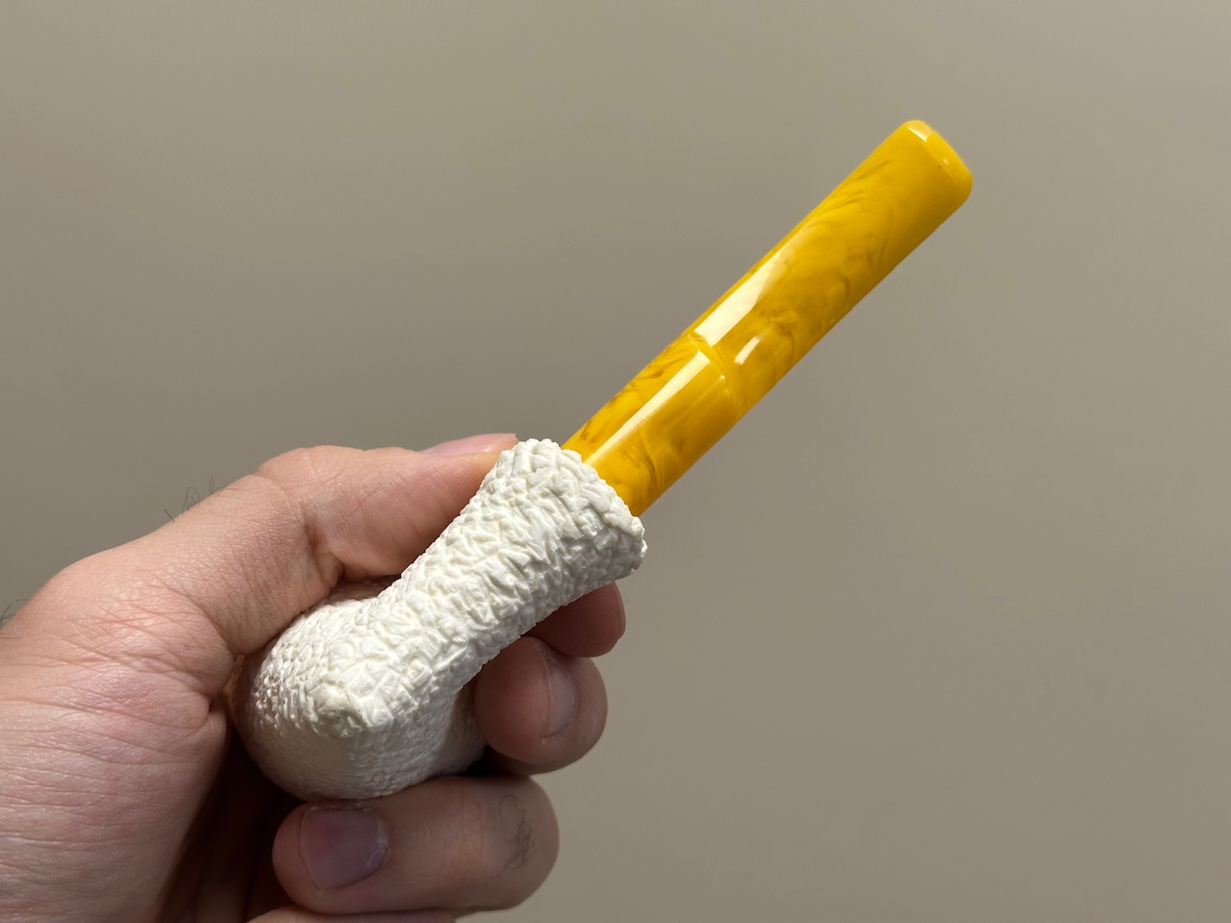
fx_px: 1707
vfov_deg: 30.3
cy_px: 462
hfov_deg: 39.7
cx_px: 616
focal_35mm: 48
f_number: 1.78
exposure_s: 1/100
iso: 64
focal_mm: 6.86
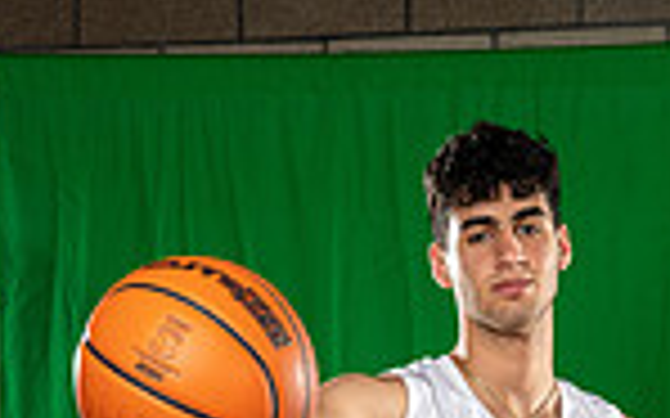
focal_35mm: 120
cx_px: 400
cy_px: 930
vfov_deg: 9.9
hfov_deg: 17.4
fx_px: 2190
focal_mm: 39
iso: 250
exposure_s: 1/250
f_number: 8
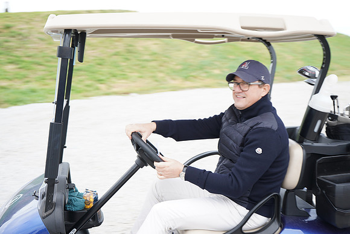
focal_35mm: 48
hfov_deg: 41.1
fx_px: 467
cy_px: 117
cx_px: 175
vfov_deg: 28.1
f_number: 5.6
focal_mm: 48
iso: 160
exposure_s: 1/80
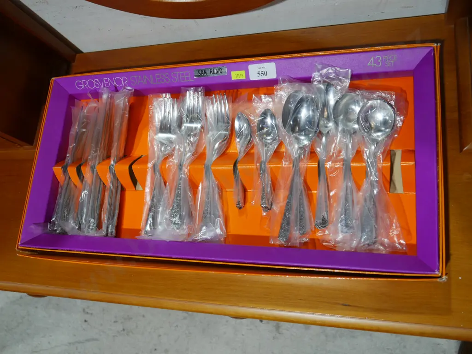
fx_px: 464
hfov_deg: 54.0
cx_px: 236
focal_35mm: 34
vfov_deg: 41.8
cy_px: 177
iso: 250
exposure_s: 1/60
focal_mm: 17
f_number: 4.5
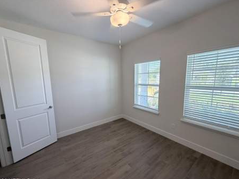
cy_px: 94
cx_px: 118
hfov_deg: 98.2
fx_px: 104
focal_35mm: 15
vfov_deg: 81.7
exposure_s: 1/120
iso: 160
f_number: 2.2
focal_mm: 2.22
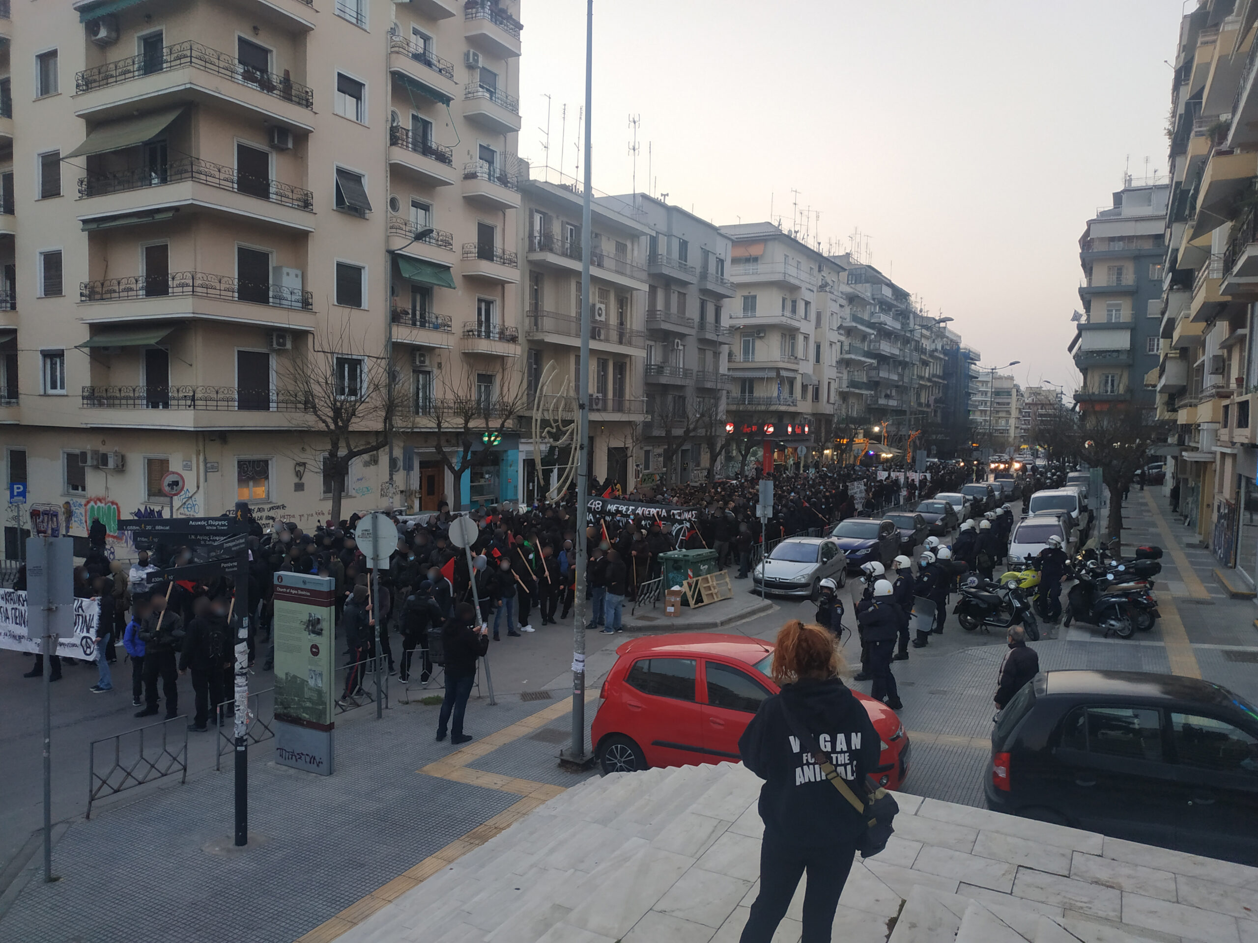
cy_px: 472
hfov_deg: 71.6
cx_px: 629
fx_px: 872
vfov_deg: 56.8
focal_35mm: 24
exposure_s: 1/128
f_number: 1.9
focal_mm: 3.94
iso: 250
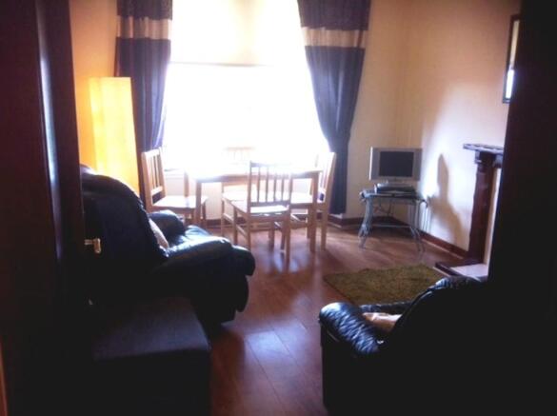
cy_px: 208
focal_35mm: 35
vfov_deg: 40.6
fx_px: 562
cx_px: 278
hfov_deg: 52.7
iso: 125
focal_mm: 3.85
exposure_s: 1/15
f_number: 2.8
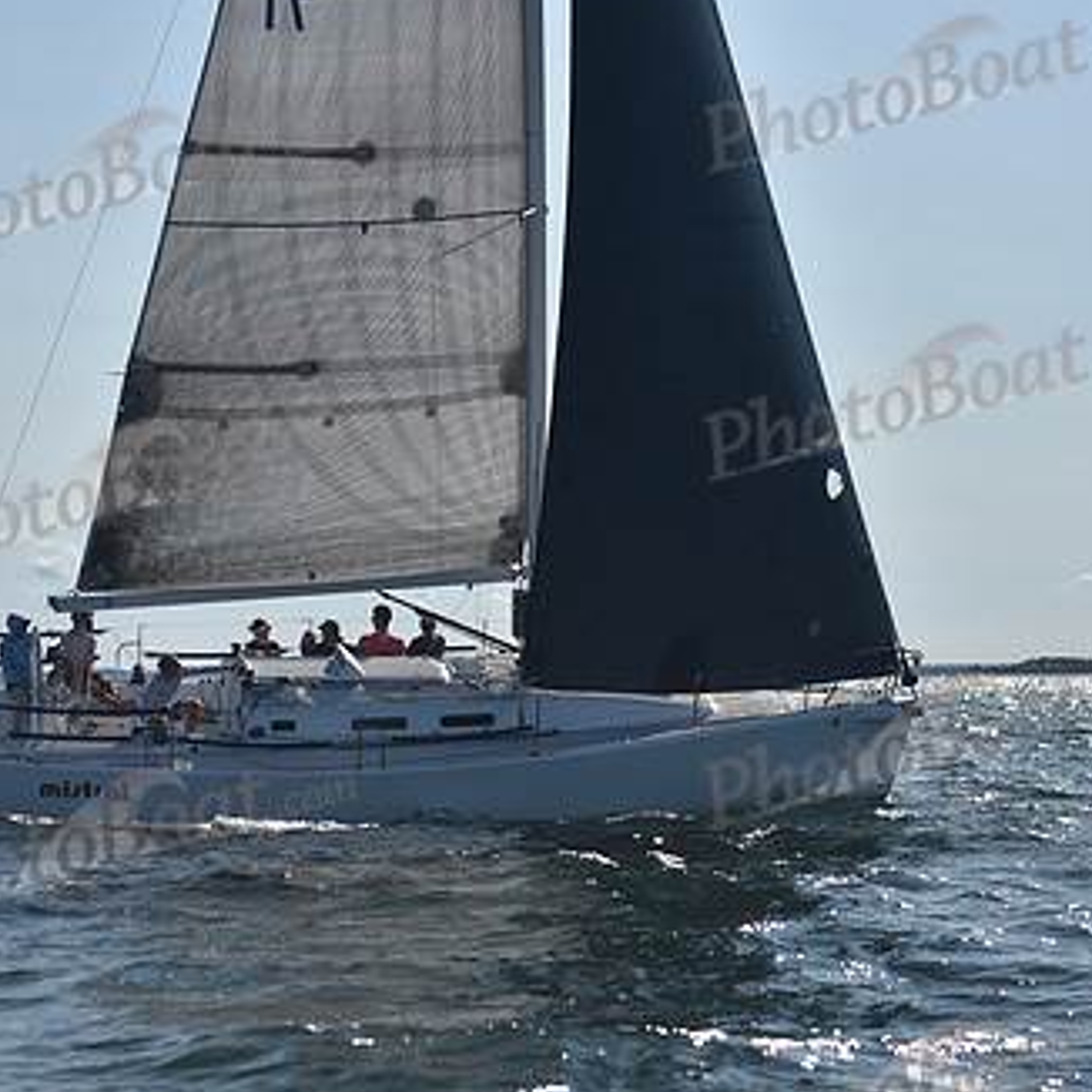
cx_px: 533
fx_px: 3783
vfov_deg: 16.4
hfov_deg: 16.4
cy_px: 615
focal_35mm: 106
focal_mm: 70
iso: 250
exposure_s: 1/4000
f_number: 3.5
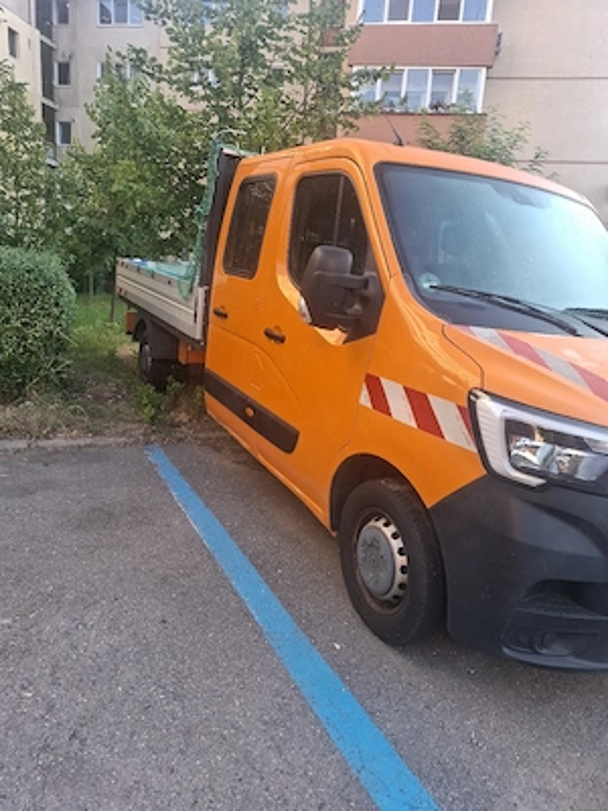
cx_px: 304
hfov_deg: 58.9
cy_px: 406
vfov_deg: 73.9
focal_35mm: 23
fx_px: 539
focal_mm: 5.54
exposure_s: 1/119
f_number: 1.8
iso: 50
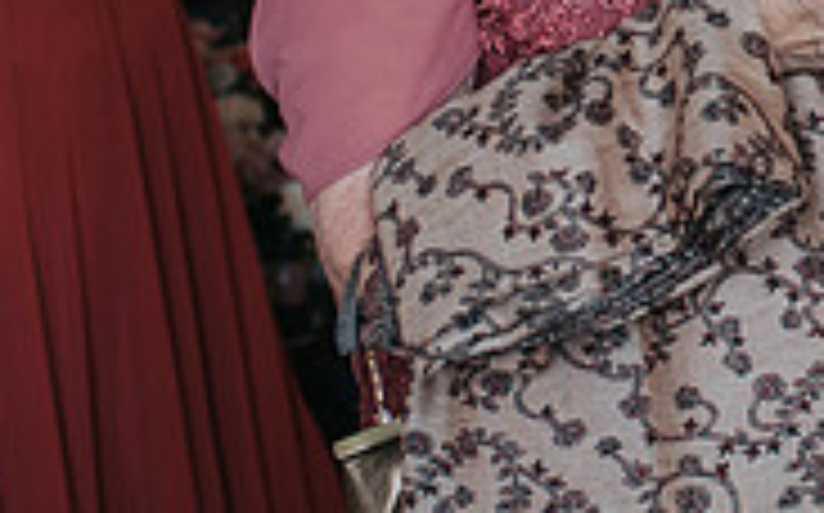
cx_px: 1036
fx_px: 2535
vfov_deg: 11.2
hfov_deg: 17.4
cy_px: -200
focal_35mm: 113
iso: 1000
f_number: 3.2
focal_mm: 35
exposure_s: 1/250
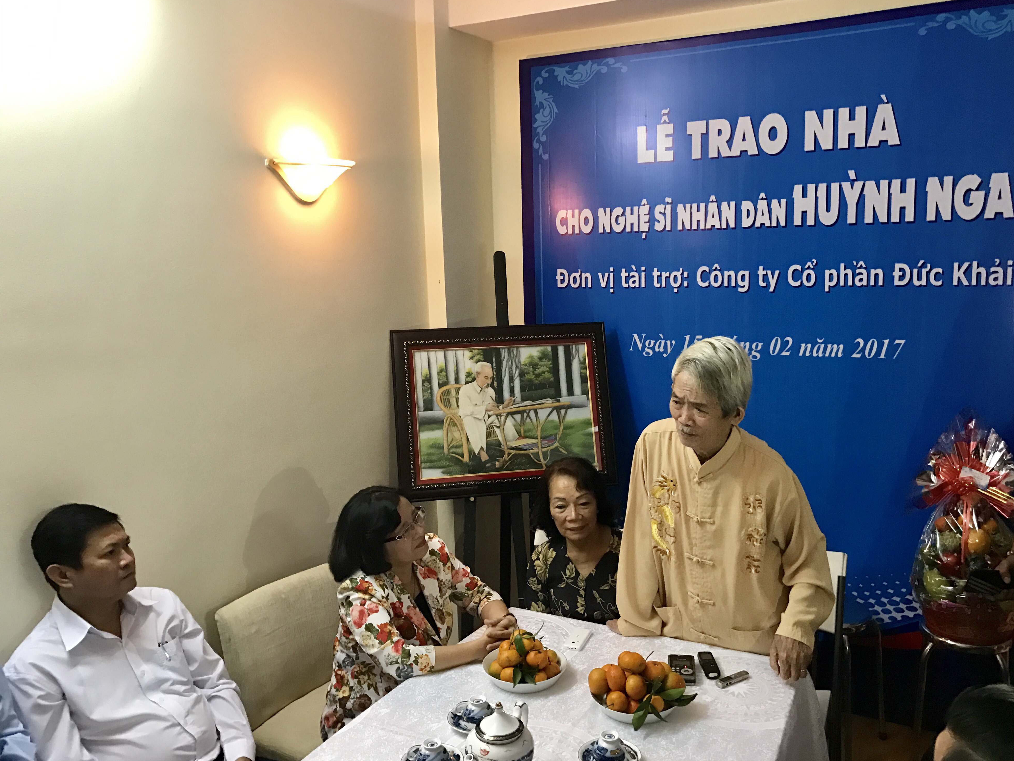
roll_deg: +2.8
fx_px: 850
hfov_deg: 61.6
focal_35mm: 29
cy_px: 378
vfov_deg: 48.2
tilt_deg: -8.8
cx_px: 524
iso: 80
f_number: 1.8
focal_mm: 3.99
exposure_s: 1/17
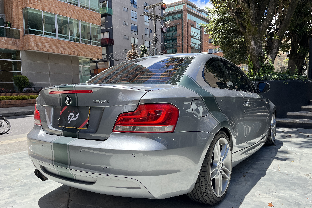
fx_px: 243
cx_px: 161
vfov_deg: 46.3
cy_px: 117
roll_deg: +0.9
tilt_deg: -6.2
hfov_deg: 65.5
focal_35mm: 28
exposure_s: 1/1106
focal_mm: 5.1
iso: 50
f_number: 1.6
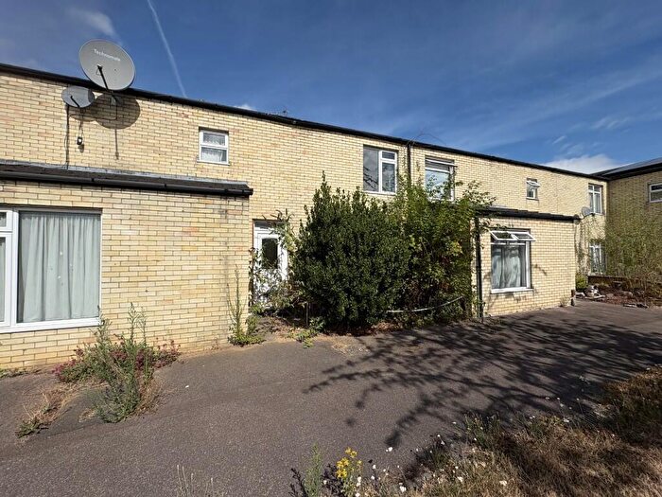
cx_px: 331
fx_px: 268
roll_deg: -0.1
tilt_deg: +1.5
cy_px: 248
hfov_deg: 102.1
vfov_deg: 85.7
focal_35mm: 14
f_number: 2.2
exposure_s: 1/3106
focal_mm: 2.22
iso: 50
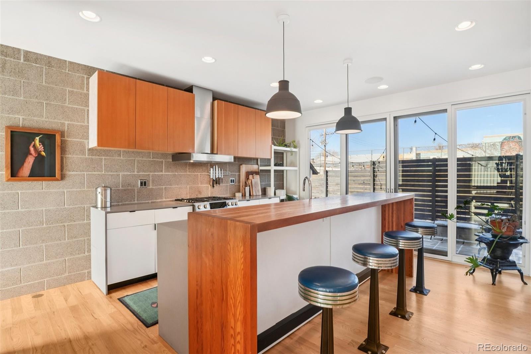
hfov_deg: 95.0
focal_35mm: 16
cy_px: 177
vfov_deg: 72.0
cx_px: 266
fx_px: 243
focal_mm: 11
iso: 125
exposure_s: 1/30
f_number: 8
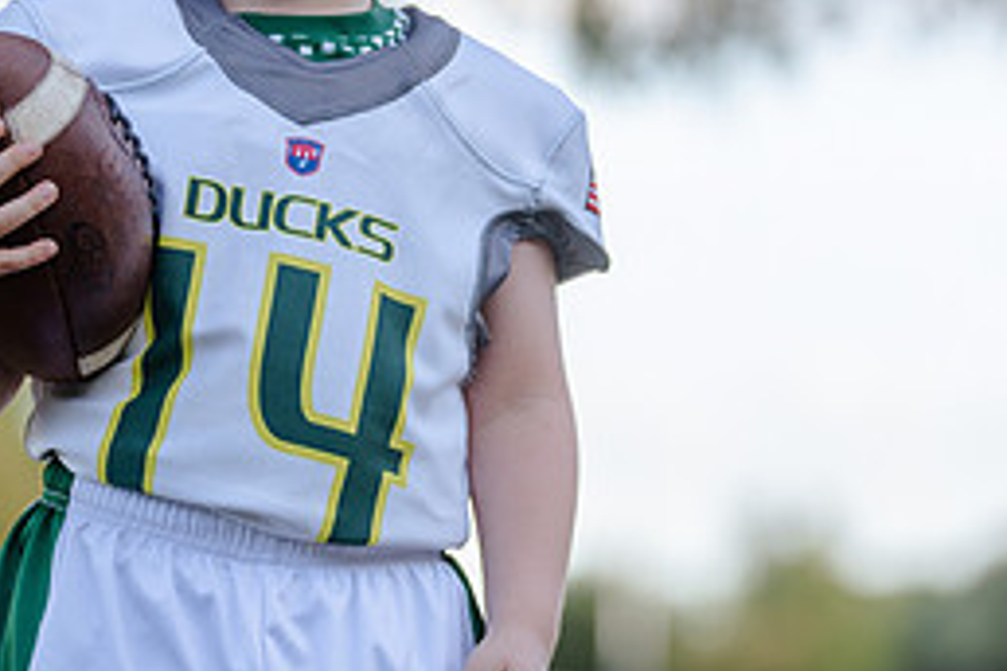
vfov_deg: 4.8
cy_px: 189
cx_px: 308
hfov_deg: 7.2
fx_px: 7999
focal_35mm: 286
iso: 160
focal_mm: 127
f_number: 2.8
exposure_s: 1/320
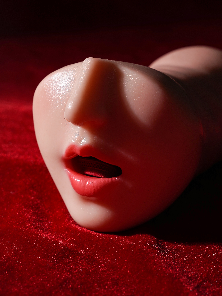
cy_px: 124
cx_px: 133
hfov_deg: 15.4
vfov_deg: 20.4
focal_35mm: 96
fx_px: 821
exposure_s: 1/60
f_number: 7.1
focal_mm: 70
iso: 125
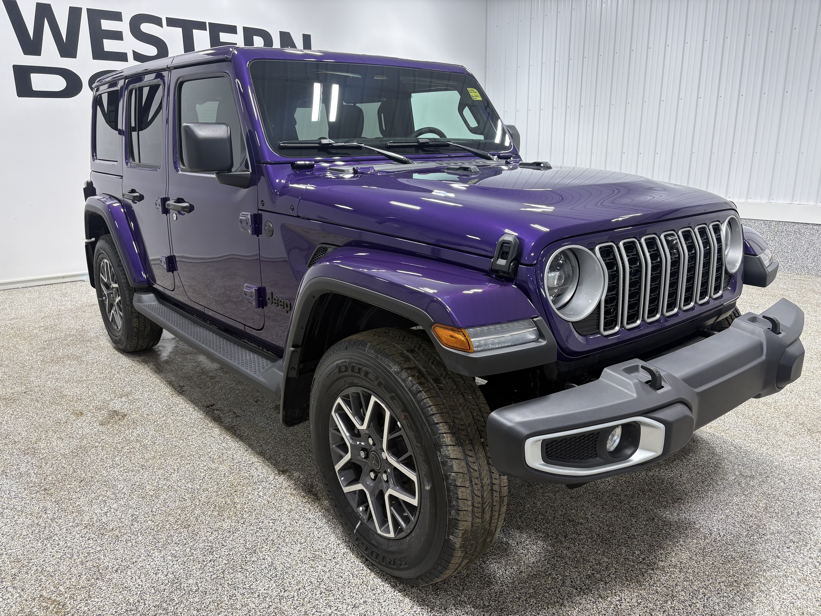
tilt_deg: -14.6
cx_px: 410
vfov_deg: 53.1
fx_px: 617
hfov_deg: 67.3
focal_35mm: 26
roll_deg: +1.2
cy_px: 308
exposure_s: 1/120
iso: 80
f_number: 1.6
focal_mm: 5.96
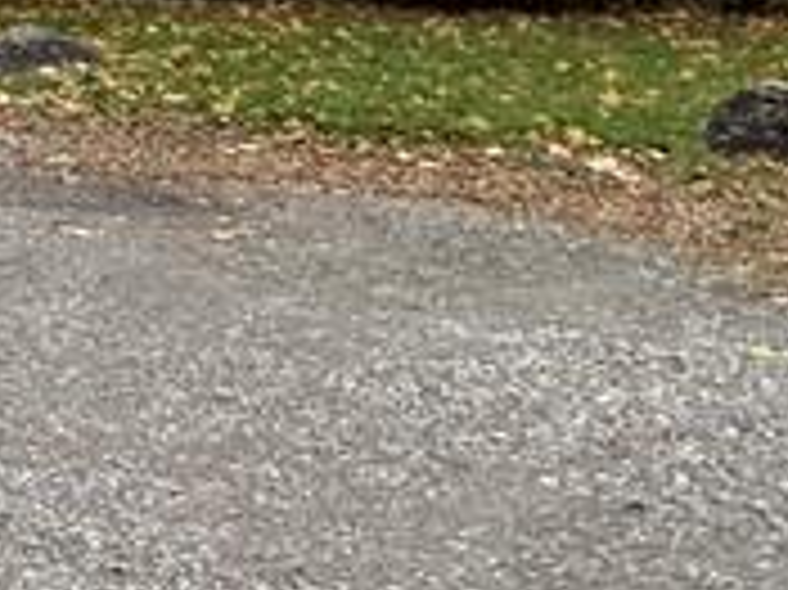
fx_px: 1865
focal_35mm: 82
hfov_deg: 14.6
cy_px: -266
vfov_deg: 16.5
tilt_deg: +4.8
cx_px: -1126
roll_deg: +1.1
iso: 64
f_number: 2.2
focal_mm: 2.22
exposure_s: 1/395
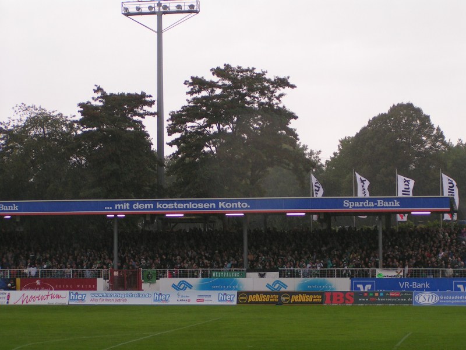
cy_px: 175
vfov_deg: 15.6
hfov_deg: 20.7
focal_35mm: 95
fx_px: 1279
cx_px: 233
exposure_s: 1/100
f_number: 3.5
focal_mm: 14.5
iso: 50
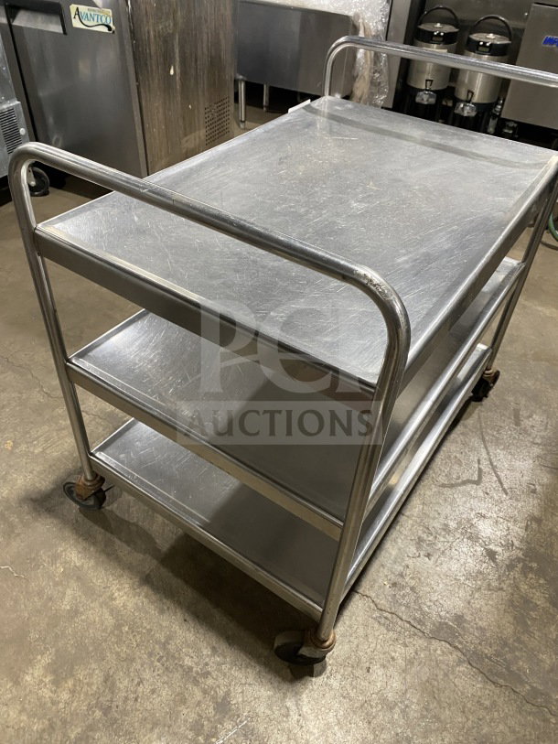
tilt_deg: -40.2
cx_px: 279
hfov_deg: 53.1
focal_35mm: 26
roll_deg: -5.4
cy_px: 372
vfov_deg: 67.3
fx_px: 559
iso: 250
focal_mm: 4.25
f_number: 1.8
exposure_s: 1/60
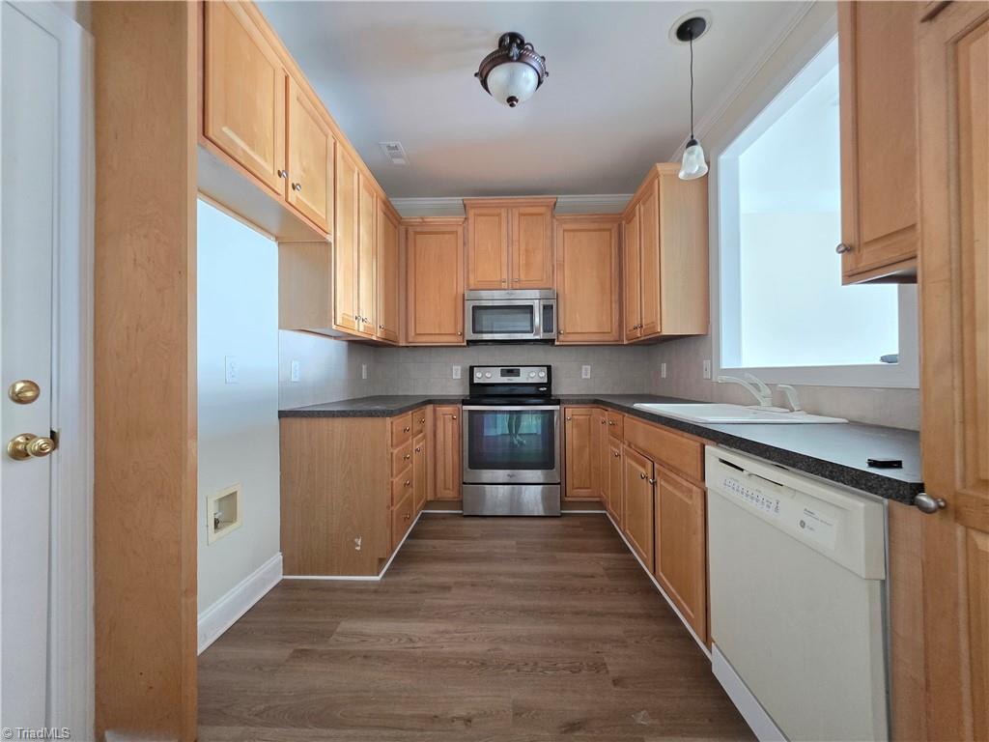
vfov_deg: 89.9
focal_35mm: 13
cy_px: 371
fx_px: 371
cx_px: 494
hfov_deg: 106.2
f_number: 1.9
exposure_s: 1/30
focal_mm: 2.2
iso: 1000
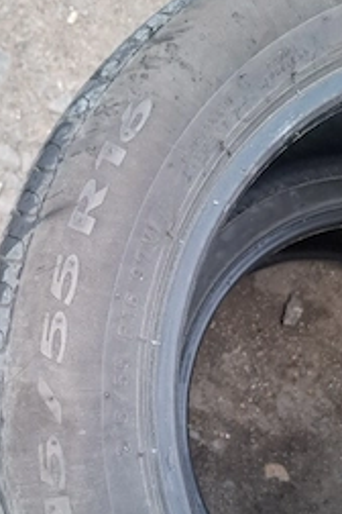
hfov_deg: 35.0
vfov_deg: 49.6
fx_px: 541
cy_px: 351
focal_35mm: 38
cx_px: 140
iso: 320
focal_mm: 5.54
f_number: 1.8
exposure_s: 1/50
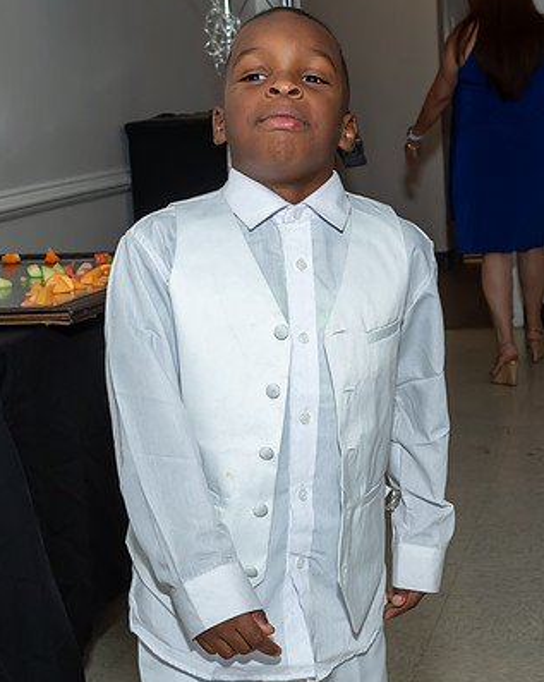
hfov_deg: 17.6
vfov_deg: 22.0
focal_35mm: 87
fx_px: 1753
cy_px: 361
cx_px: 368
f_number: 6.3
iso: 500
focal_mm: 28
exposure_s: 1/250
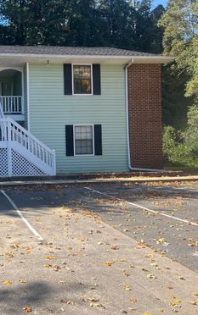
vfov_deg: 52.7
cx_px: 1
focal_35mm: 37
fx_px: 319
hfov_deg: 31.9
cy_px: 158
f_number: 1.6
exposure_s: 1/1647
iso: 50
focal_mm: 5.1
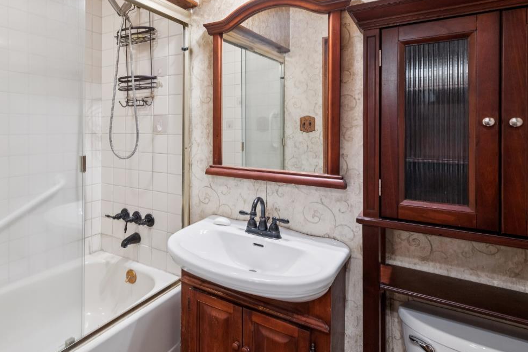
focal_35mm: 23
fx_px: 337
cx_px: 161
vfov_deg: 54.5
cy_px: 132
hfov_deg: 73.0
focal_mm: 15
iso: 250
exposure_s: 1/8
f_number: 9
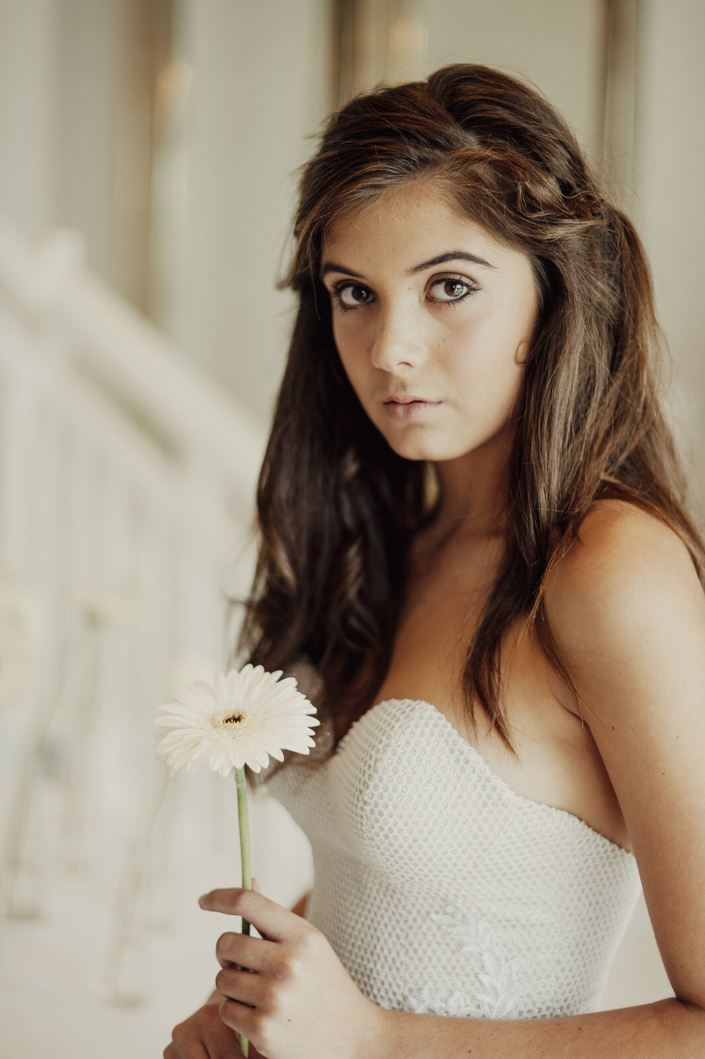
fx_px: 1470
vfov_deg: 39.6
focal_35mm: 50
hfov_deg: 27.0
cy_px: 530
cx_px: 352
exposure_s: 1/250
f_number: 1.4
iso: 200
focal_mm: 50
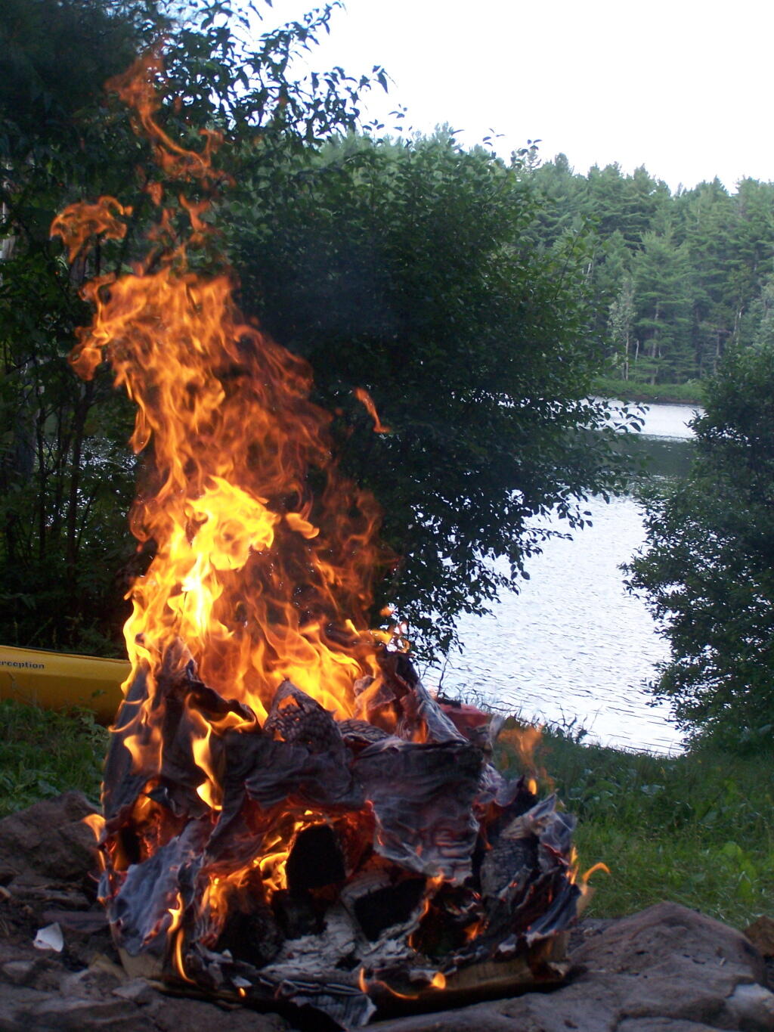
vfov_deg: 28.2
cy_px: 516
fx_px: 2057
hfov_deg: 21.3
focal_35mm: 69
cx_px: 387
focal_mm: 11.5
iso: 200
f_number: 3.2
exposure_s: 1/500
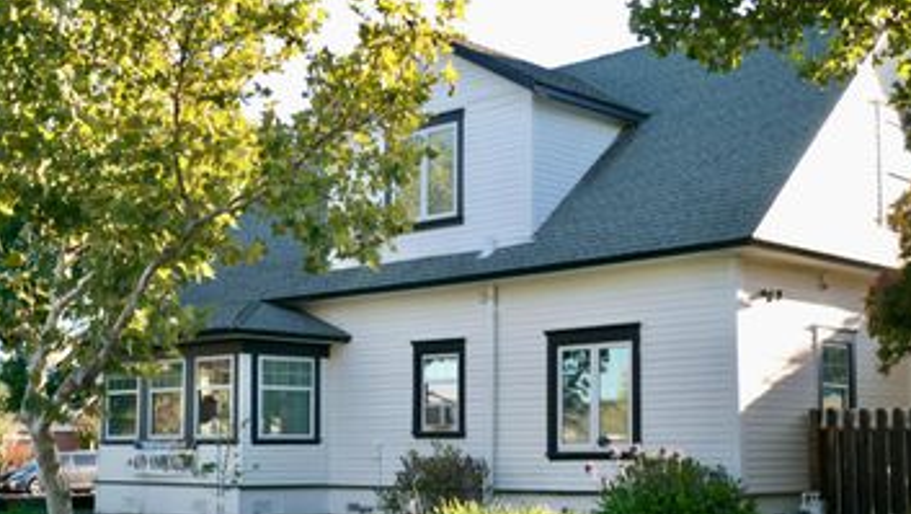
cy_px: 337
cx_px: 436
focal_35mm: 54
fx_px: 1305
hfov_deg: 38.5
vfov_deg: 22.2
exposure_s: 1/30
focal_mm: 45
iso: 100
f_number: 4
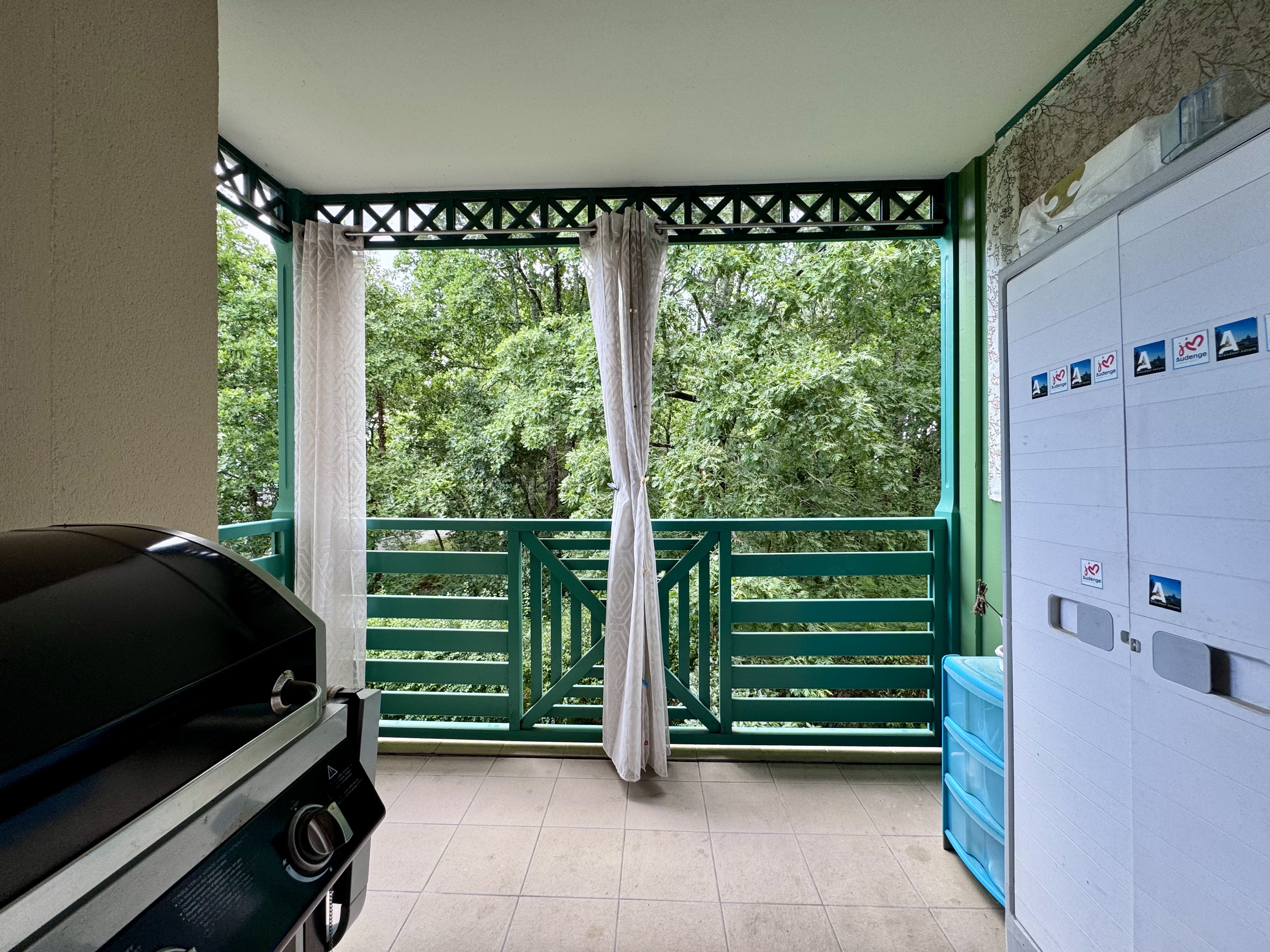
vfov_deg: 85.7
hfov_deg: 102.1
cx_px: 635
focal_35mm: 14
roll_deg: +0.2
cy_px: 476
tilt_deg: -0.3
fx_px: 514
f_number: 2.2
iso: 80
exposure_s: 1/99
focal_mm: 2.22
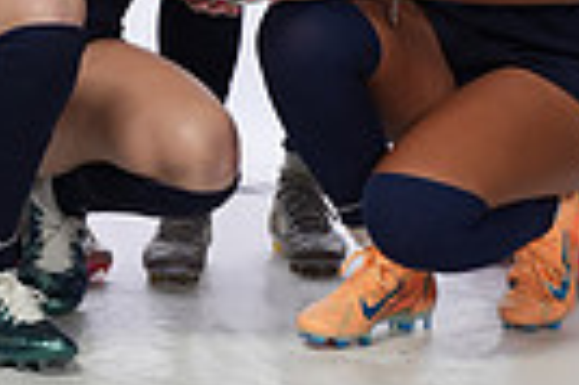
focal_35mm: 212
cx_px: 177
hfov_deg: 9.7
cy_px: -463
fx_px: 3405
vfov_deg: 6.2
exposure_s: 1/250
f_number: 8
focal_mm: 63
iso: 800
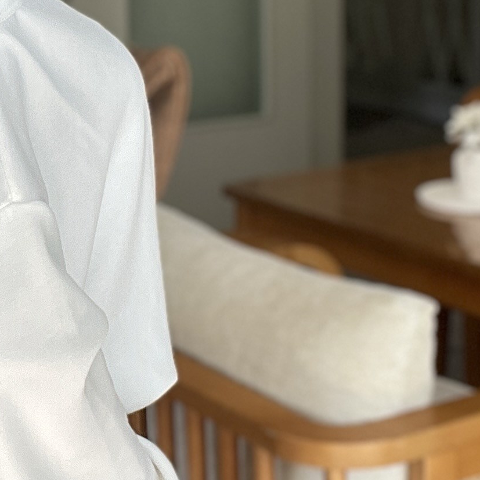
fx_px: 1553
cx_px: -21
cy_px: 78
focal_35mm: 99
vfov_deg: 17.4
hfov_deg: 17.1
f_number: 2.2
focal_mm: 2.71
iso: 64
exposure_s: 1/121
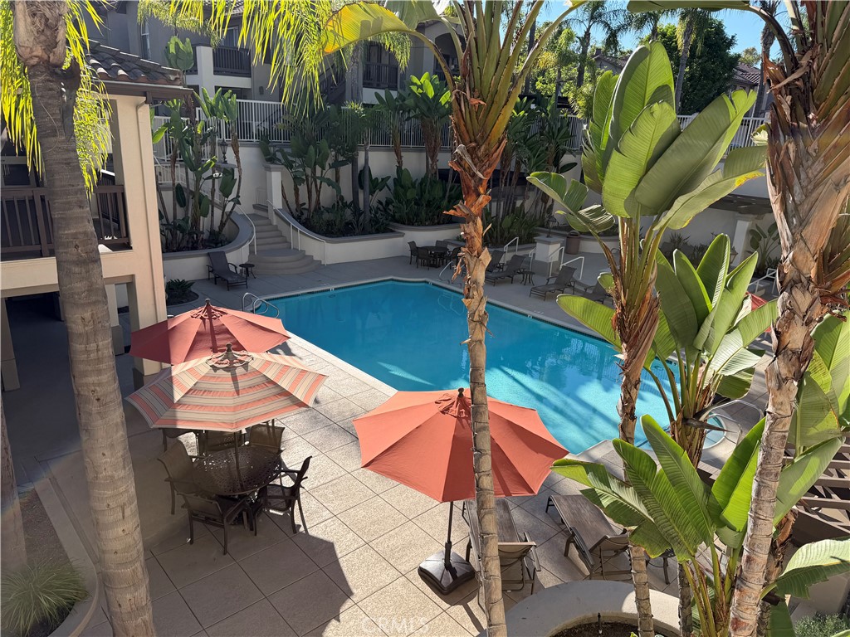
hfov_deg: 71.6
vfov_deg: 56.8
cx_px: 425
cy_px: 318
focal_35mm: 24
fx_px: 589
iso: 80
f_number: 1.78
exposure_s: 1/2370
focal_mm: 6.76
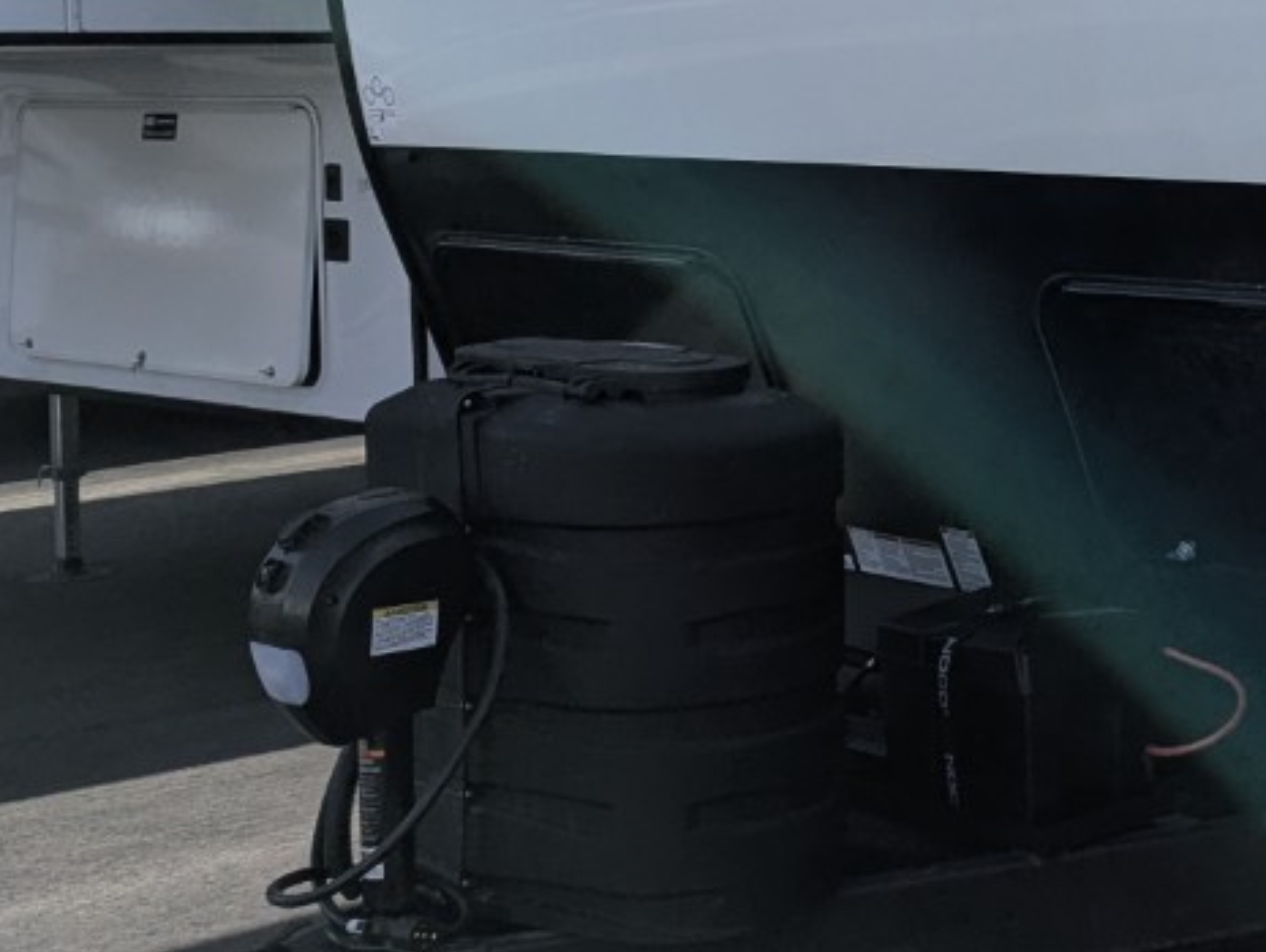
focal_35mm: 72
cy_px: 160
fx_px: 2637
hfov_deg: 23.2
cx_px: 1741
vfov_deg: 20.2
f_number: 1.85
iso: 43
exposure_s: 1/4525
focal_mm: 6.81
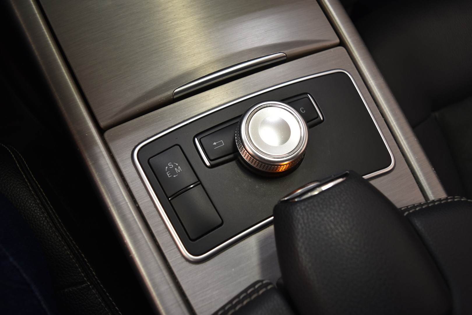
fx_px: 393
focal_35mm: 30
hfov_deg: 61.9
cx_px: 236
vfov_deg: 43.6
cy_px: 158
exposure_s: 1/13
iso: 100
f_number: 3.8
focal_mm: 20
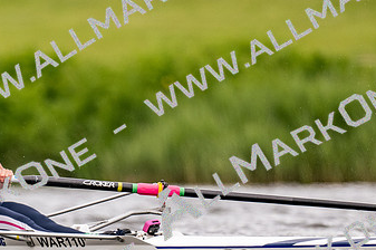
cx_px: 62
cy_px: 135
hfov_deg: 1.3
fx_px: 16183
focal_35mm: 1551
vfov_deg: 0.9
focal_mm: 600
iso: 560
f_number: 4
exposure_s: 1/2500
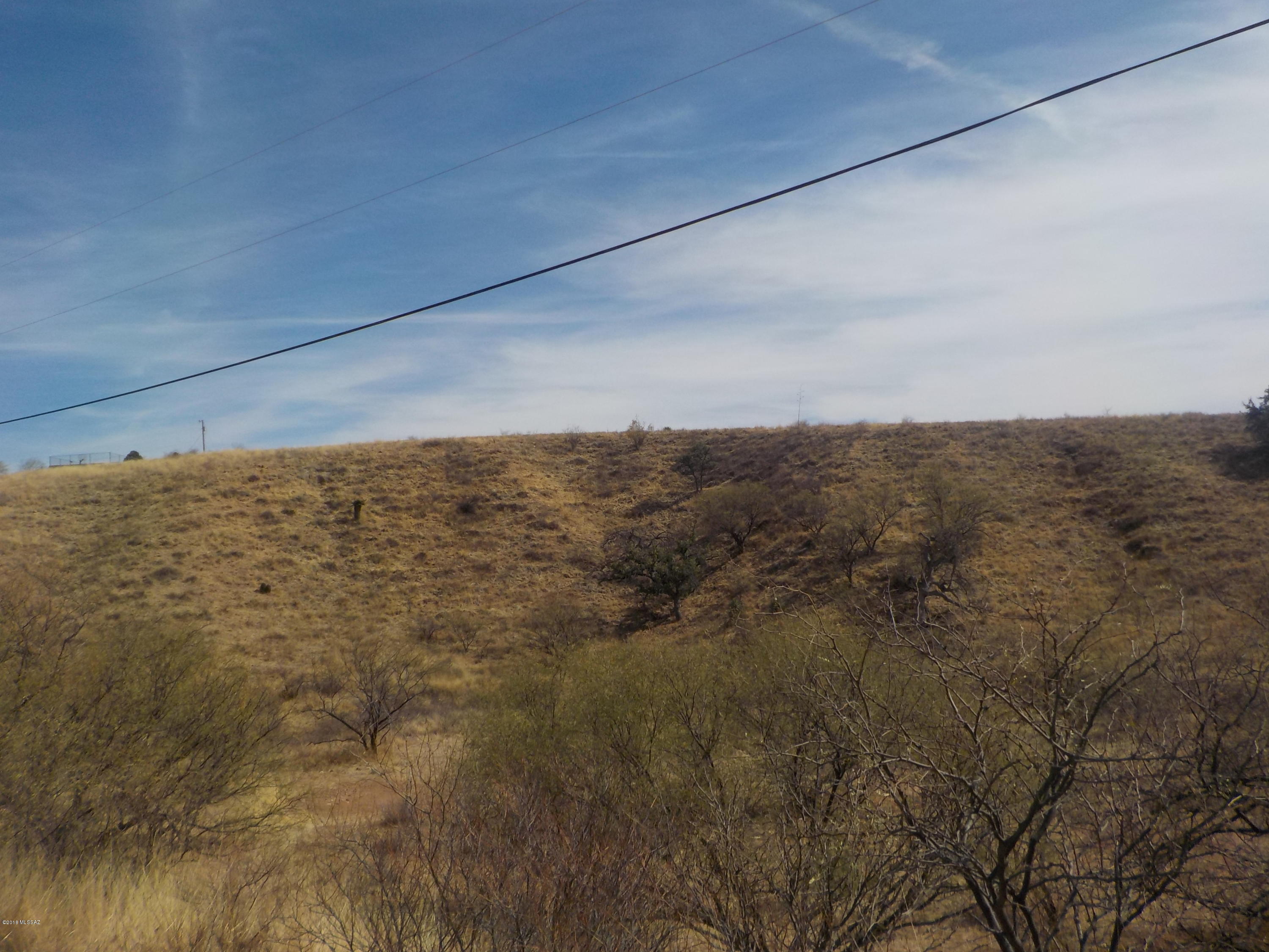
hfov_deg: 60.0
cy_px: 476
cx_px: 634
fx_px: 1100
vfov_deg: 46.8
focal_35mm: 30
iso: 125
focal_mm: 4.1
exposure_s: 1/2000
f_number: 3.3
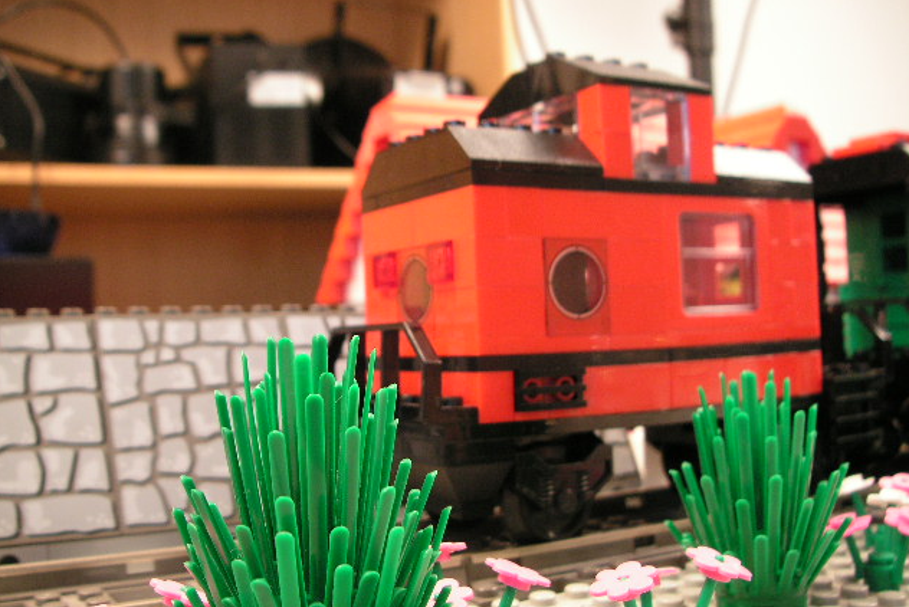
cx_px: 452
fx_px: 1010
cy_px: 285
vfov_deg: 33.4
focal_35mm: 40
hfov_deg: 48.4
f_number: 3.3
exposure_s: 1/2
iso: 100
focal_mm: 6.3
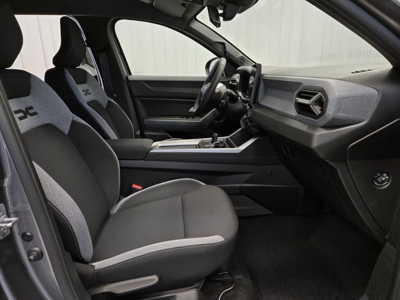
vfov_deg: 58.9
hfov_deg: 73.9
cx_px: 200
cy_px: 150
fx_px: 266
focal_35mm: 23
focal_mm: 5.4
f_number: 1.8
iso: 250
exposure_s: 1/90.1
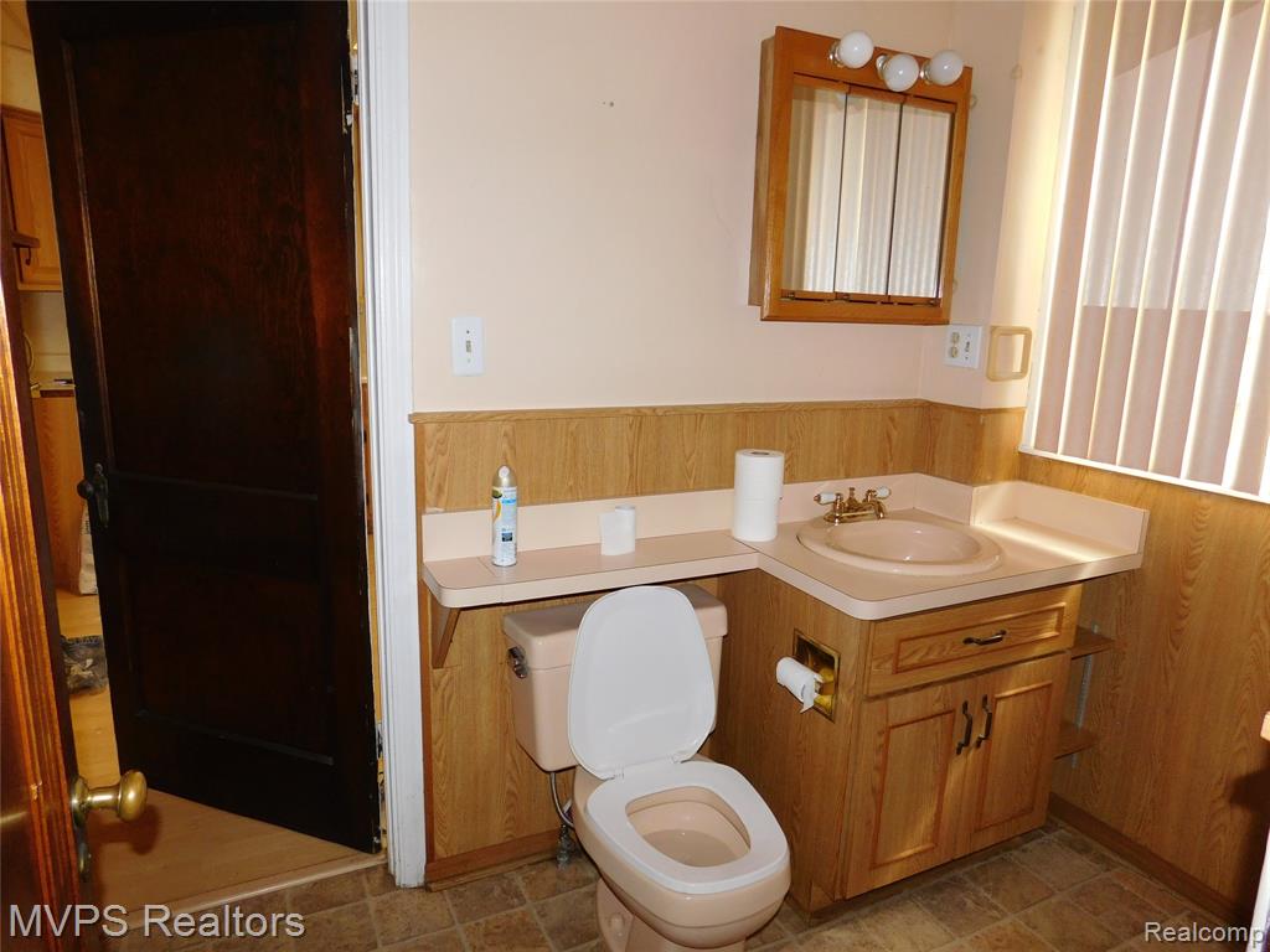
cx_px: 635
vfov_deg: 58.9
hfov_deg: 73.9
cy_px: 476
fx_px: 844
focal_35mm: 23
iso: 200
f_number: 3
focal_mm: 4
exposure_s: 1/30
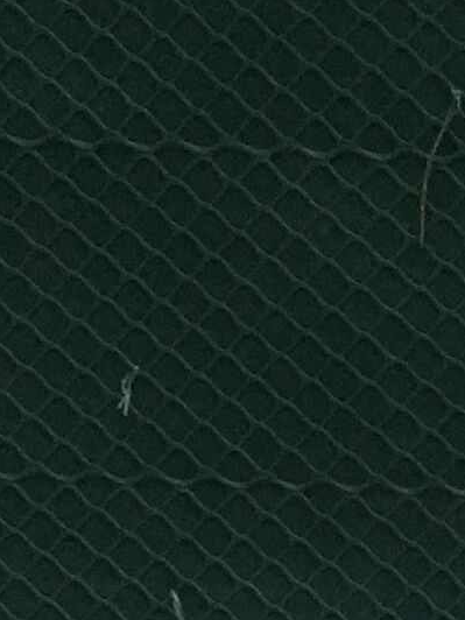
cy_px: 1526
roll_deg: -0.6
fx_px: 3188
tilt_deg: -24.3
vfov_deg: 9.7
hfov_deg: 7.5
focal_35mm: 178
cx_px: 1312
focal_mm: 4.15
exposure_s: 1/2198
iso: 32
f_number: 2.2
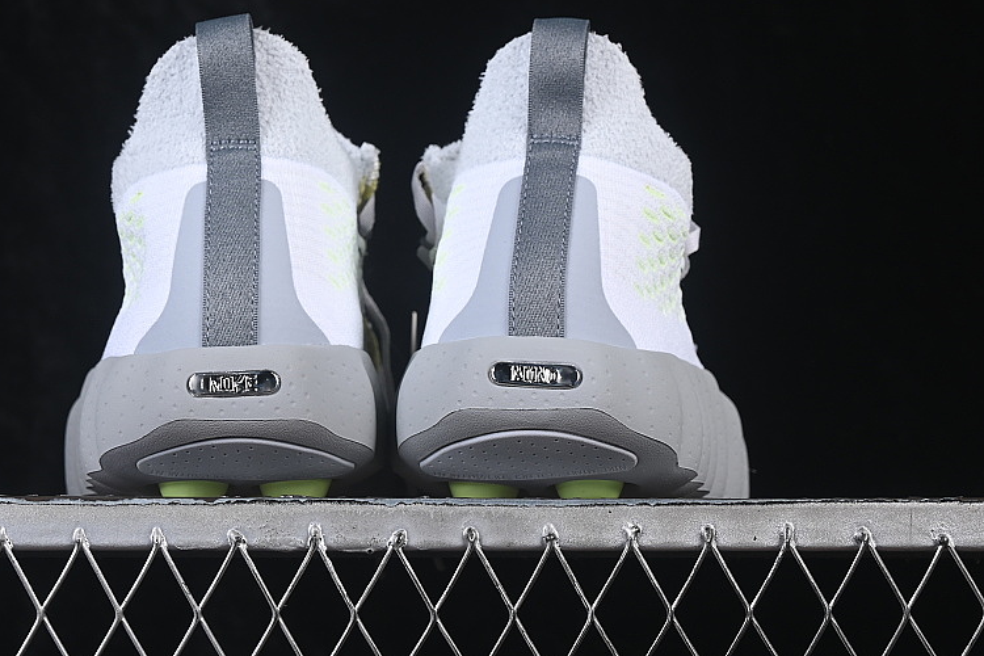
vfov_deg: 12.7
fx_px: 2952
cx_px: 390
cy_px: 203
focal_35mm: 108
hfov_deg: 18.9
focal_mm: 50
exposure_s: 1/80
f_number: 8
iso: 160
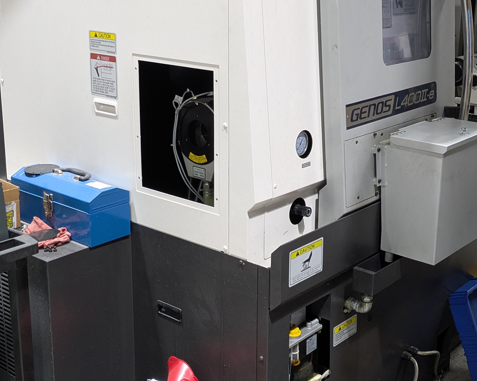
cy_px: 140
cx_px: 261
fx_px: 734
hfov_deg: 36.0
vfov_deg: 29.0
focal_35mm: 52
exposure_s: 1/40
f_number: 1.89
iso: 235
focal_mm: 5.43
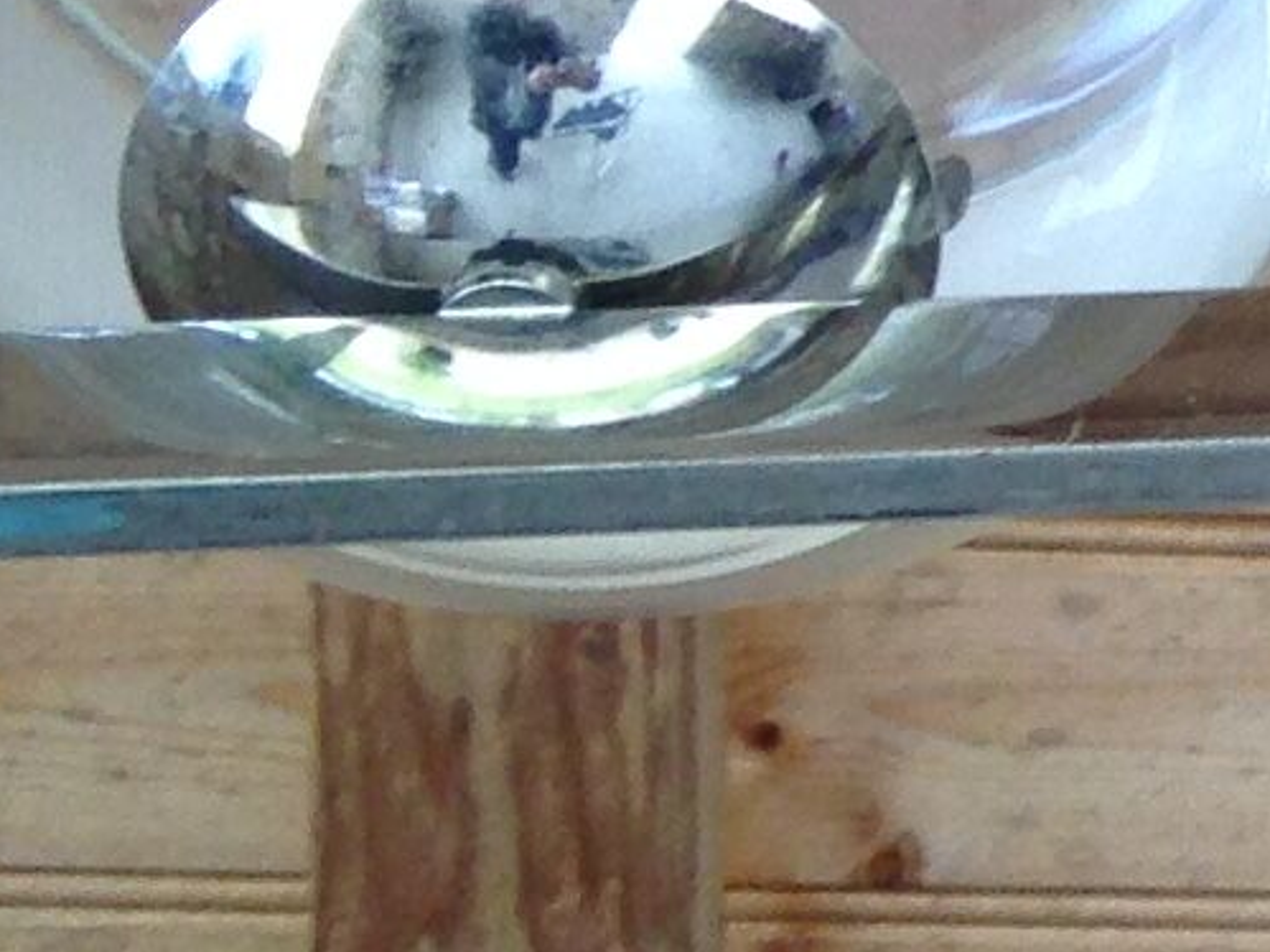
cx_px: 3762
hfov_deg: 7.9
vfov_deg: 6.8
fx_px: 7923
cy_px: -84
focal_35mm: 216
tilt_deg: +54.6
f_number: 2.4
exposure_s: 1/60
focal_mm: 4.12
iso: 64
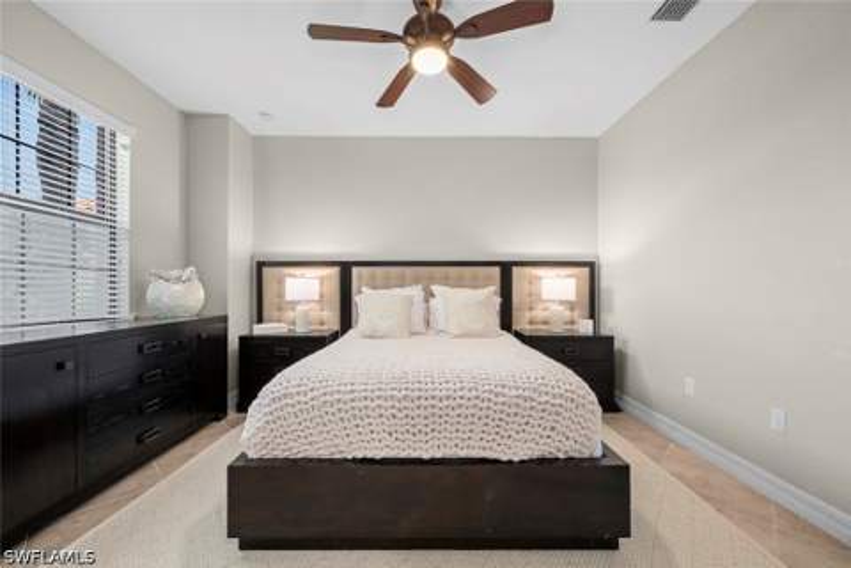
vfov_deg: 81.2
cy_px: 284
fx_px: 331
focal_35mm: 14
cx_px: 426
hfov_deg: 104.3
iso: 400
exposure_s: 1
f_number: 11
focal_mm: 14
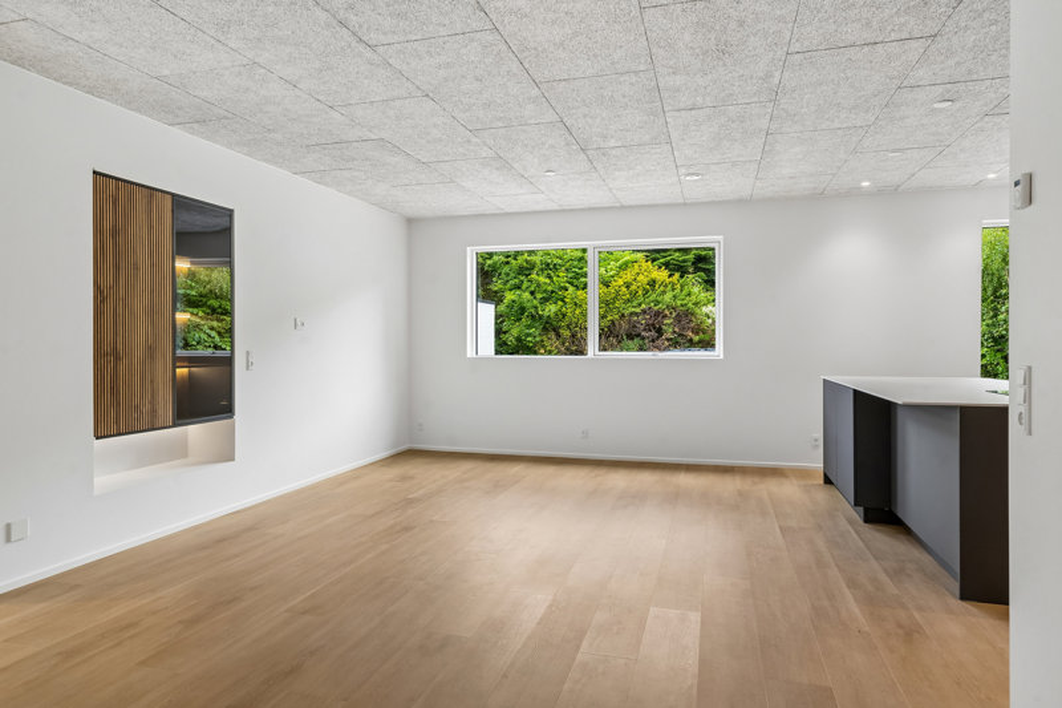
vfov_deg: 59.5
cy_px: 354
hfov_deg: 81.2
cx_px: 531
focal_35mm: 21
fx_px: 619
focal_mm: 21
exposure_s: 1/50
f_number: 8
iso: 800
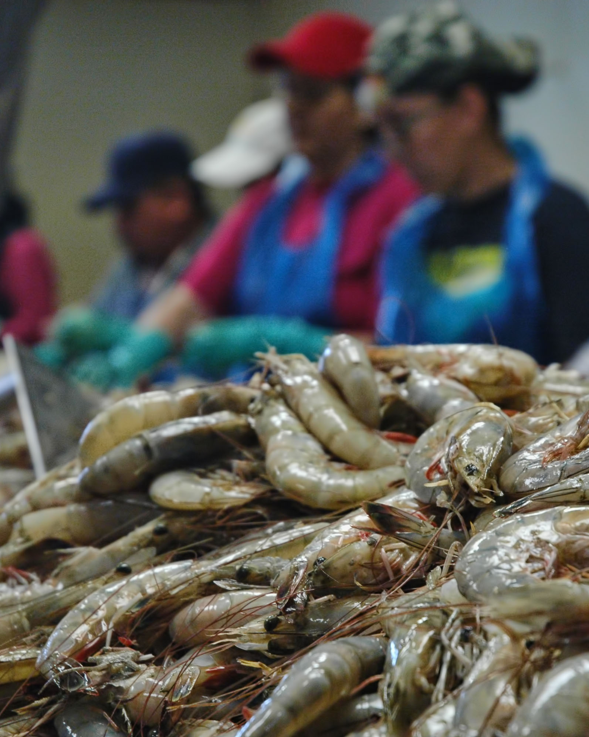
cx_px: 382
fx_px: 2593
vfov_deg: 16.2
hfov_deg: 12.9
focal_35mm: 119
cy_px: 369
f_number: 4.5
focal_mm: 56
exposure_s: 1/60
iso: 1250
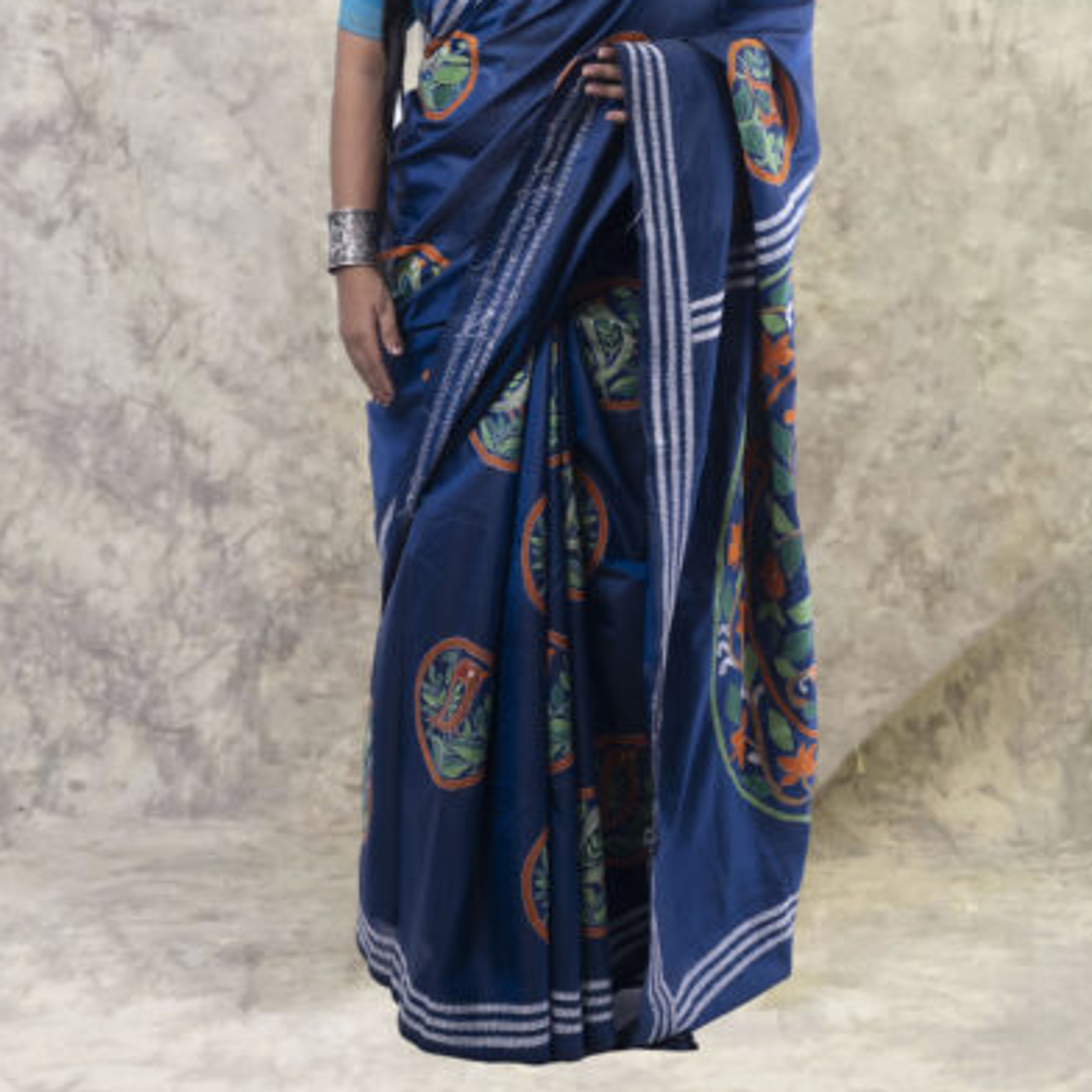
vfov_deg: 26.1
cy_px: 265
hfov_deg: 26.5
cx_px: 554
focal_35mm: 65
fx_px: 2320
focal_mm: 50
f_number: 10
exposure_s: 1/200
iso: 100
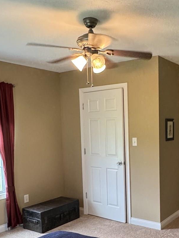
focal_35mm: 40
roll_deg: +1.0
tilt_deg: -4.8
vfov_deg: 46.4
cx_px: 135
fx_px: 276
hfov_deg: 35.2
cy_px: 147
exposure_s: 1/60
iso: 320
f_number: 2.2
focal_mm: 2.22
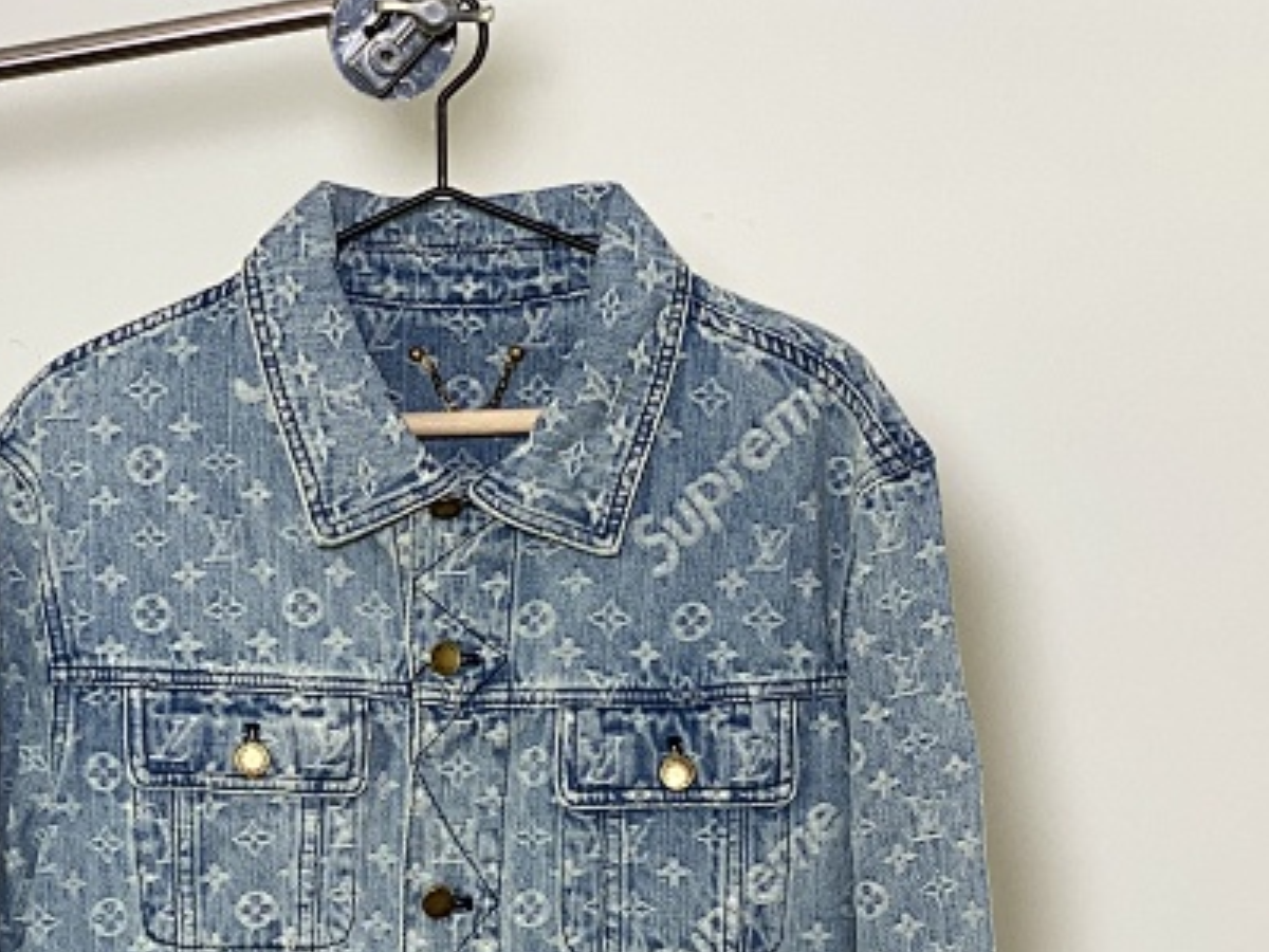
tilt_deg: -5.0
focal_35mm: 104
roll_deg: +1.3
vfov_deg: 14.1
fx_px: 3813
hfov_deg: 18.8
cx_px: 358
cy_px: 898
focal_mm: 6
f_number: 2
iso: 40
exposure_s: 1/100
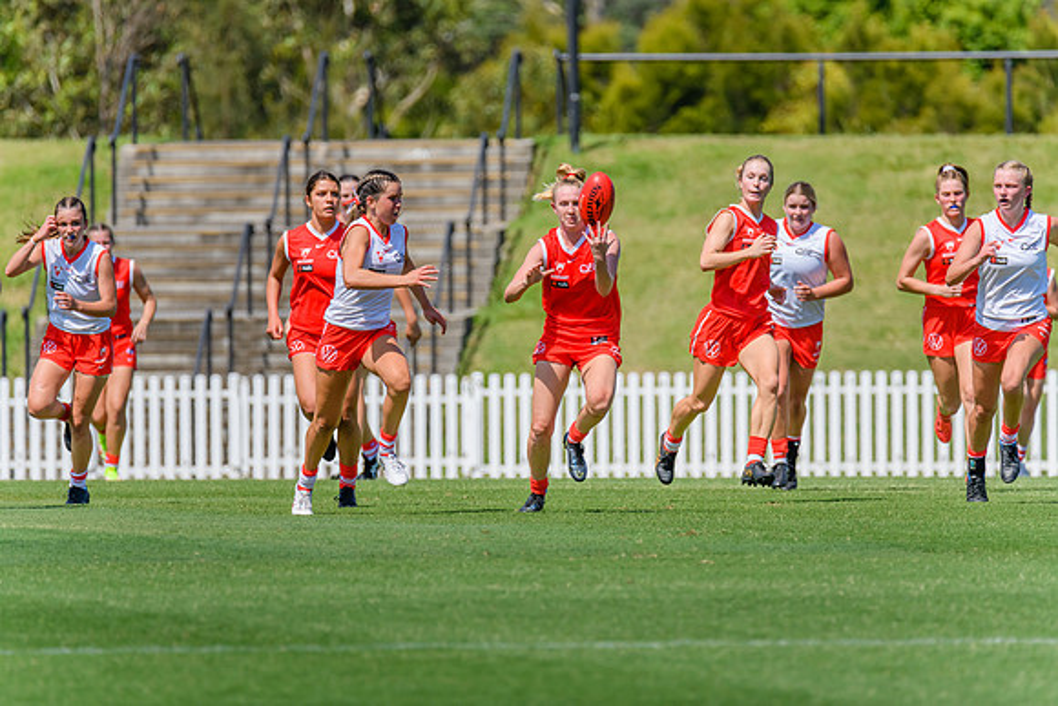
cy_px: 348
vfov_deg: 2.3
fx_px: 17878
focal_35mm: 608
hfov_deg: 3.4
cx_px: 522
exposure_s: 1/2000
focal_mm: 600
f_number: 10
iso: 800
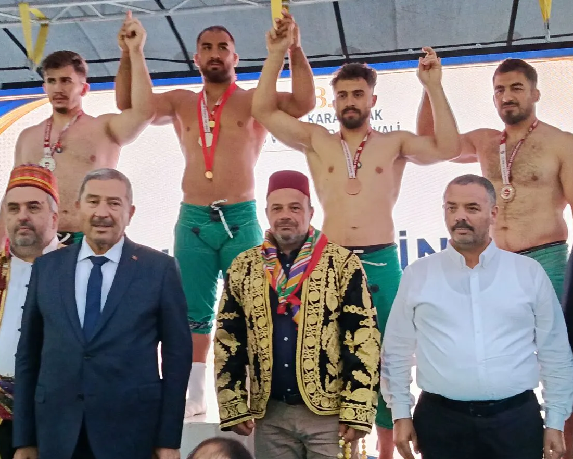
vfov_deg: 30.3
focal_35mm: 50
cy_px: 233
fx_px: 848
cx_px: 287
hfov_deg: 37.3
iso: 1339
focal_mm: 5.24
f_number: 1.7
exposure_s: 1/50
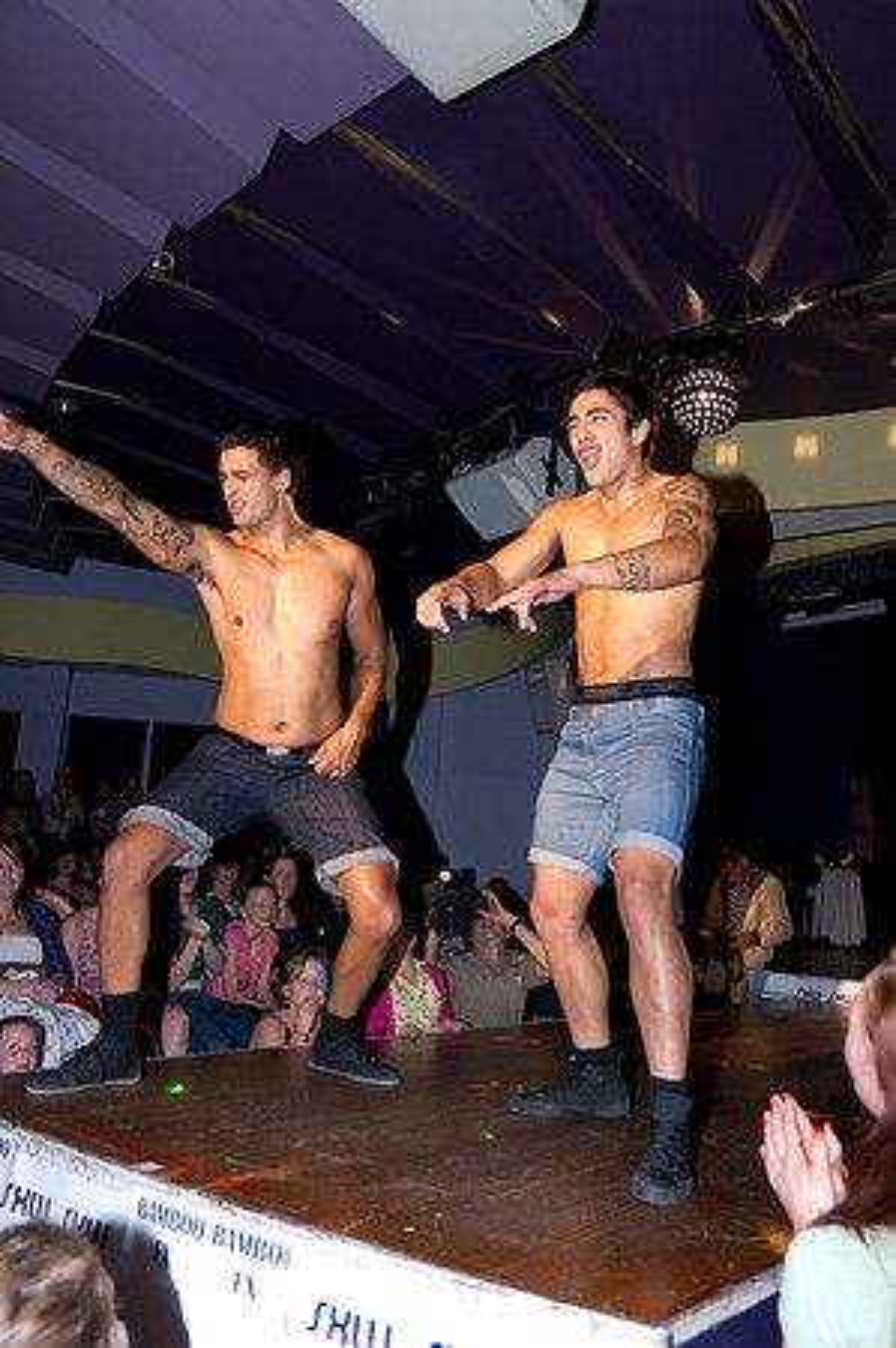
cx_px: 448
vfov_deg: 62.0
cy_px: 674
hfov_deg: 43.5
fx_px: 1123
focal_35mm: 30
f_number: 2.8
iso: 640
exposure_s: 1/180
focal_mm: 20
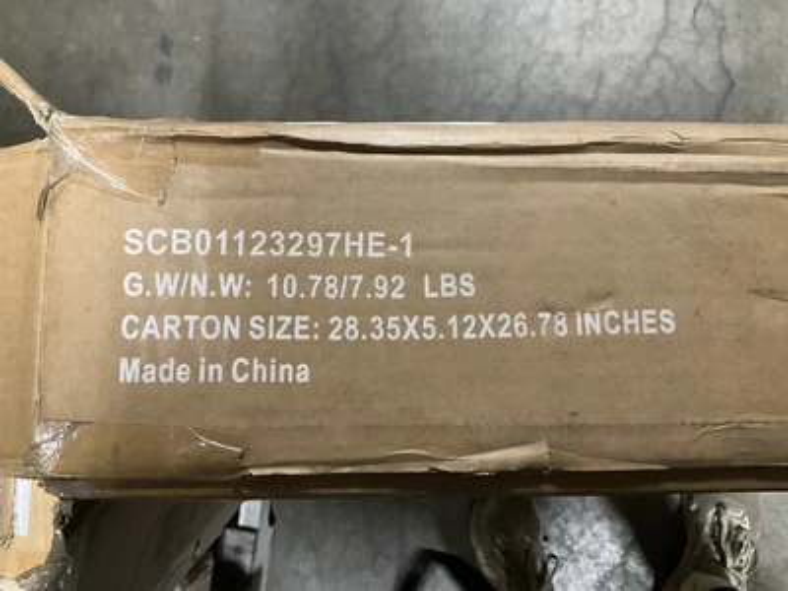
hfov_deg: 61.7
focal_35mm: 29
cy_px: 296
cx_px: 394
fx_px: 660
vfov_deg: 48.2
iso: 500
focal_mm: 3
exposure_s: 1/30
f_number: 1.8
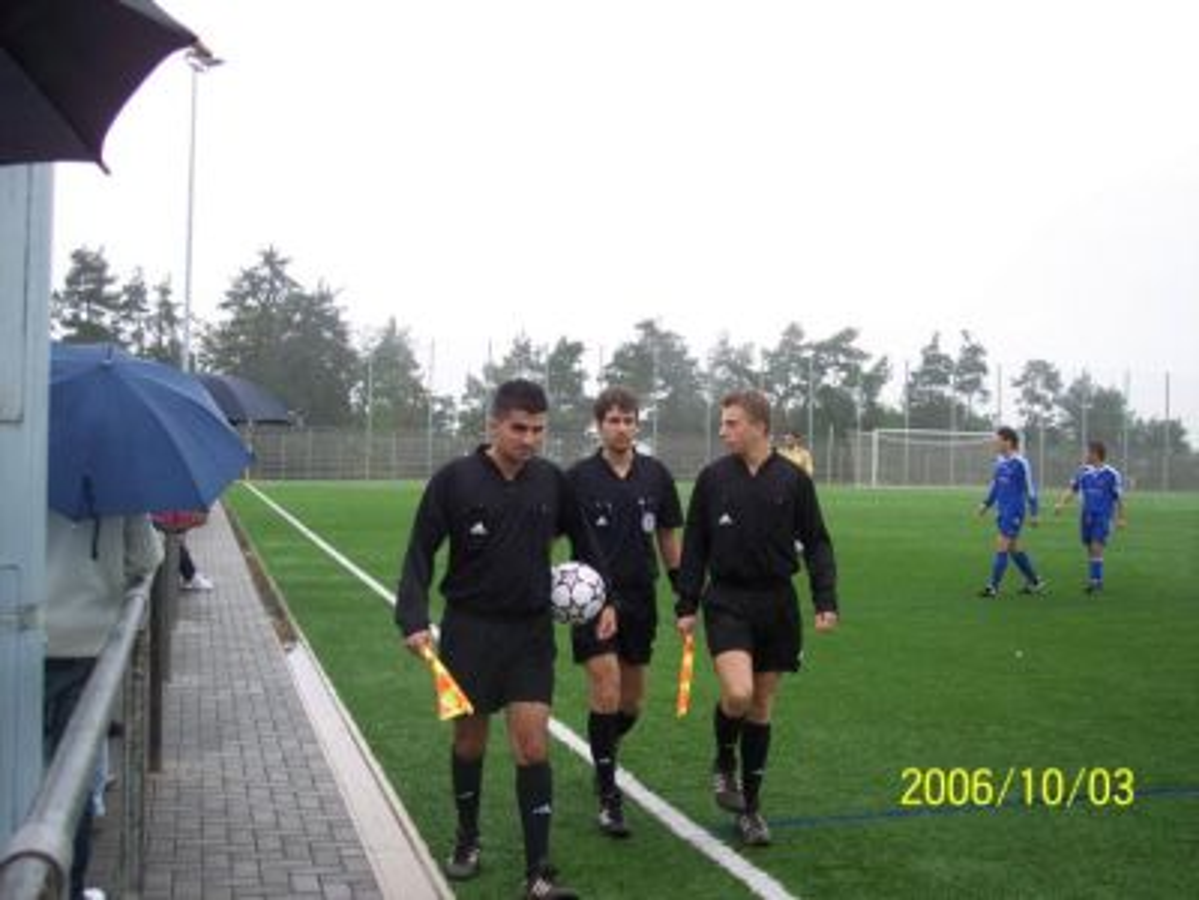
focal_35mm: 39
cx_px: 600
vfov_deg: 36.8
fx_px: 1351
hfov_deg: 47.9
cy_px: 450
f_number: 3.4
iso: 100
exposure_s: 1/125
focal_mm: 8
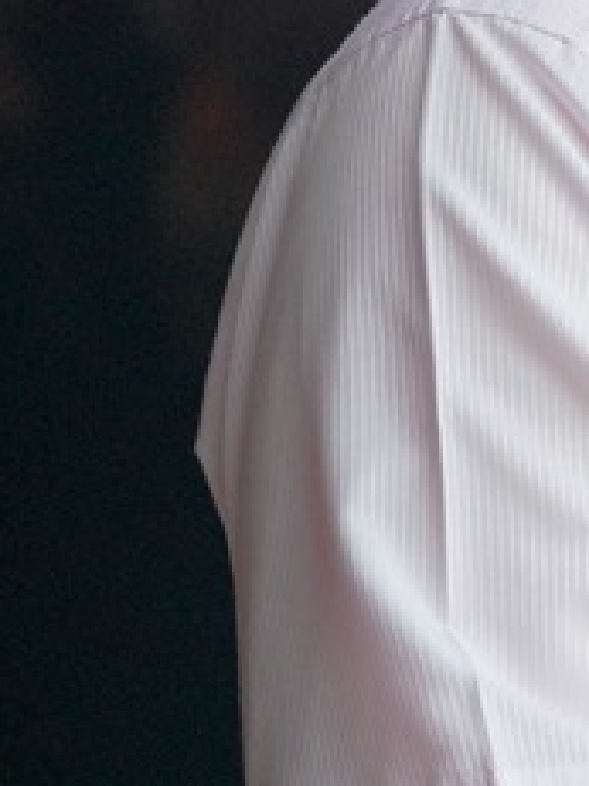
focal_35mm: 830
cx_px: 1764
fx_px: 18848
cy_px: 36
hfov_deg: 1.8
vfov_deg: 2.4
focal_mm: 156
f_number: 5
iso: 2000
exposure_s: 1/800
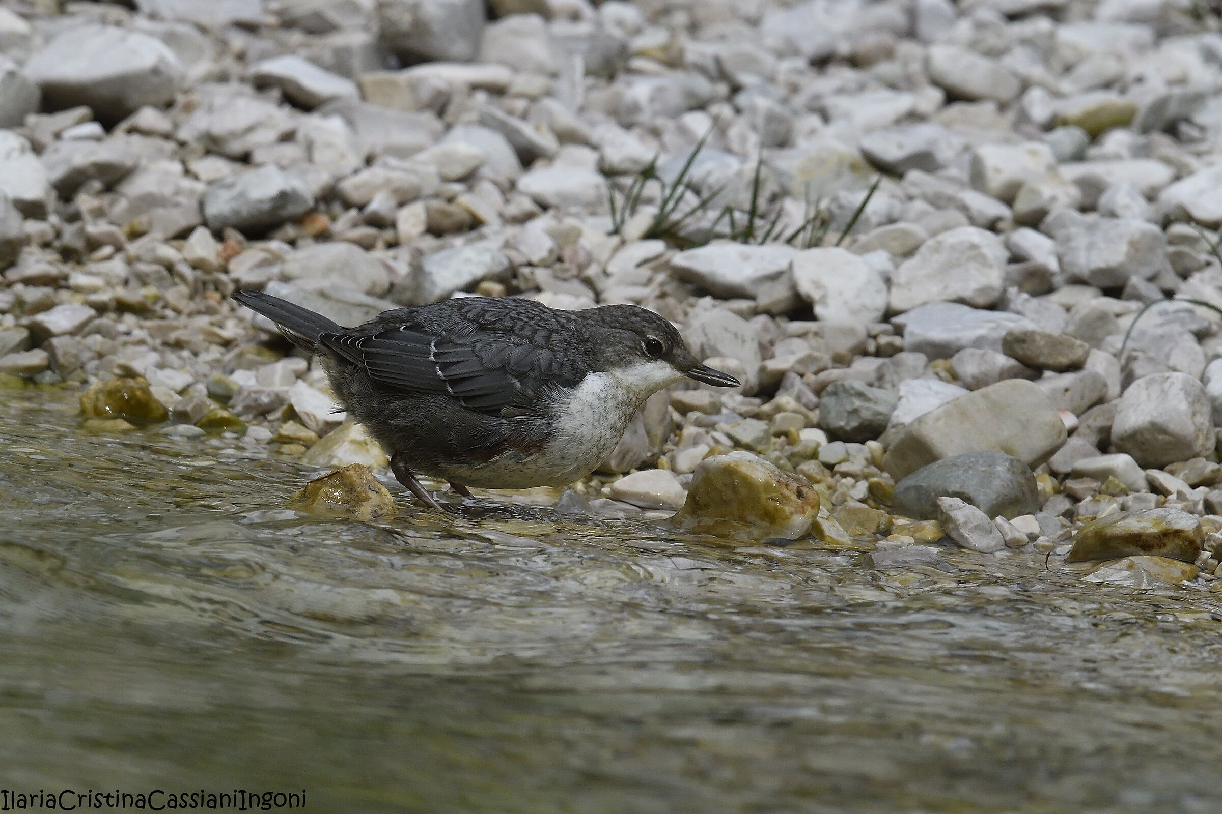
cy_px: 407
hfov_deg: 2.6
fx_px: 27153
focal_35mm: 800
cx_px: 611
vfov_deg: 1.7
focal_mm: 400
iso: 900
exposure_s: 1/1250
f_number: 8
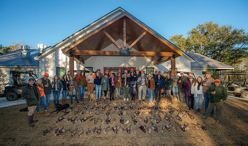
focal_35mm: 20
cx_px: 124
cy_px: 82
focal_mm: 19
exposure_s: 1/125
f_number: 5.6
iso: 160
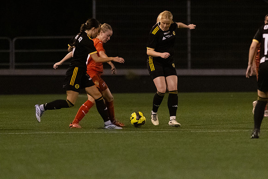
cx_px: 134
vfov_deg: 2.3
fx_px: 4526
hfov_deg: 3.4
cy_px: 90
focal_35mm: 608
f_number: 3.2
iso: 8000
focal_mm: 300
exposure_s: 1/640
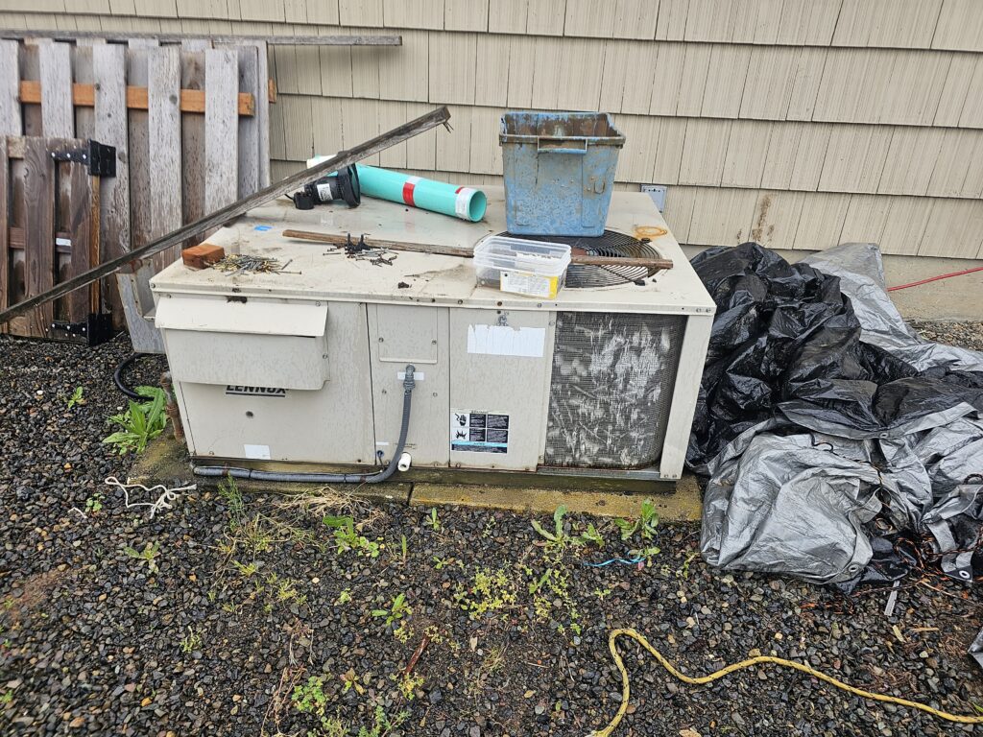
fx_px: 653
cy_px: 368
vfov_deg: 58.9
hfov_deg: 73.9
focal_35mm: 23
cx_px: 492
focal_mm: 6.3
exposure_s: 1/219
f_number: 1.7
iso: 20
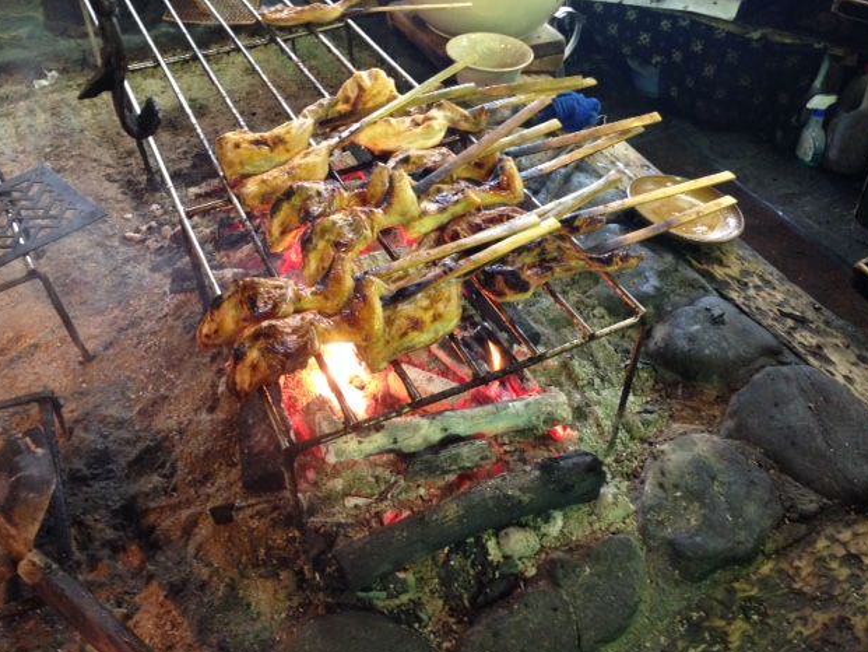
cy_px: 325
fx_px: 853
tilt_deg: -41.8
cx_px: 439
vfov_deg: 41.8
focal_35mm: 34
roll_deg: -0.3
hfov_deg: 53.9
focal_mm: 4.12
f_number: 2.4
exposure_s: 1/20
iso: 200
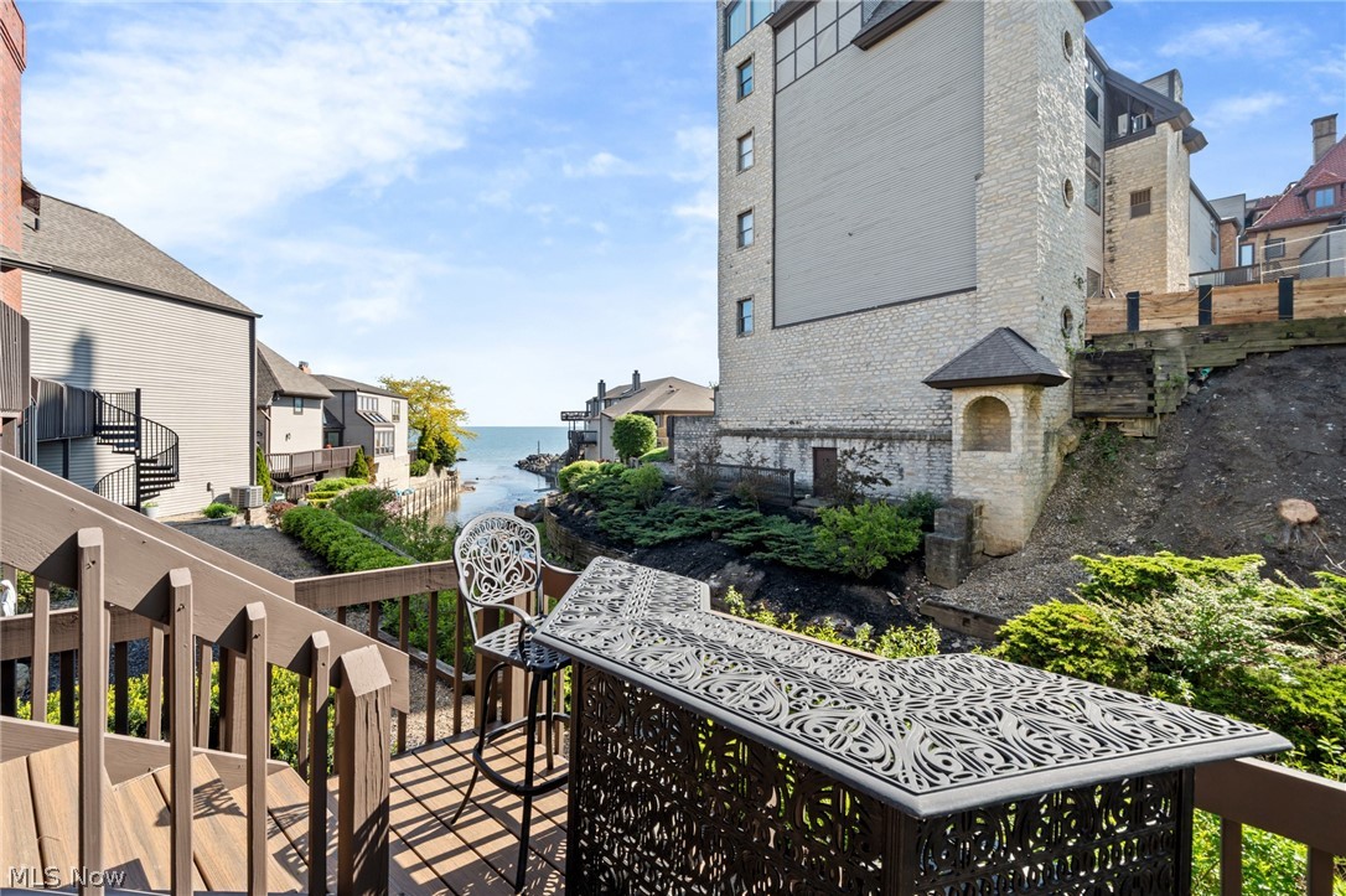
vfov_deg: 85.4
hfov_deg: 108.4
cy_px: 448
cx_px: 673
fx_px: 486
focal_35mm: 13
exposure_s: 1/100
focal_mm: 13
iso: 250
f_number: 9
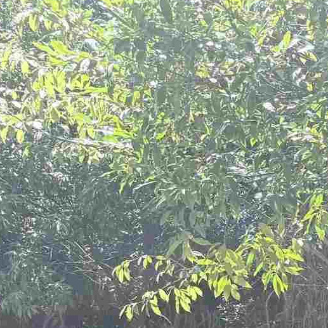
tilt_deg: +0.3
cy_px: 478
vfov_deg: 18.5
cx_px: 631
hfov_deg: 16.4
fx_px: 900
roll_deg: +0.8
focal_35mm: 84
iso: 80
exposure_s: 1/478
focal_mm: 6.76
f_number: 1.78
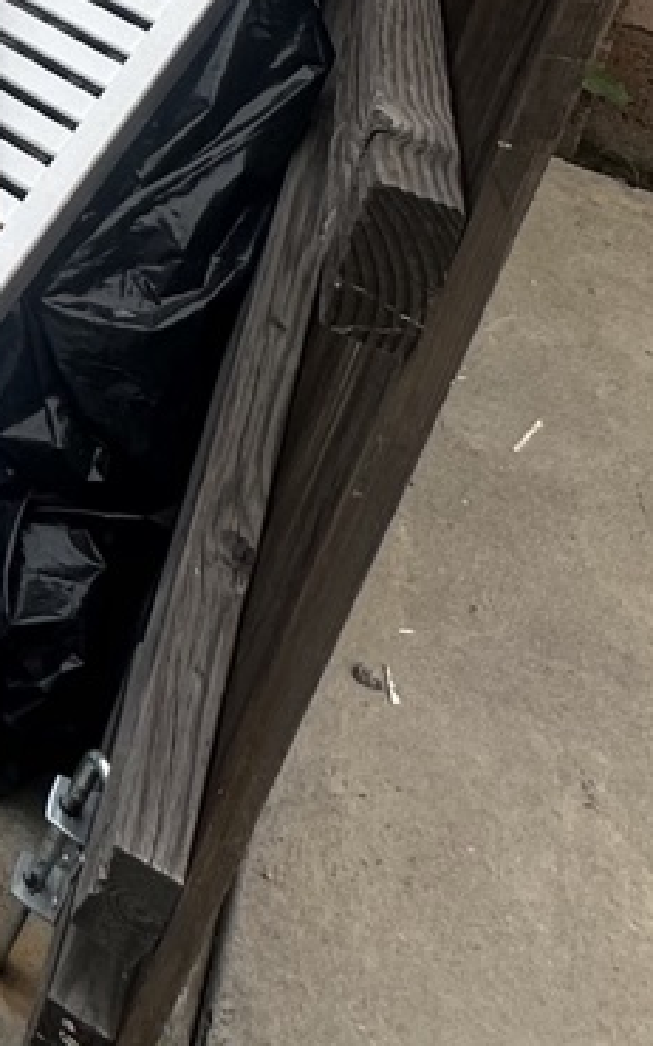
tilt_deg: -22.9
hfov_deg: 14.1
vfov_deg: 23.7
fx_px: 1966
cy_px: -523
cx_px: -837
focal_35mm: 69
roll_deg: +0.1
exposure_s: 1/481
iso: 40
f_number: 2.2
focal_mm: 2.22
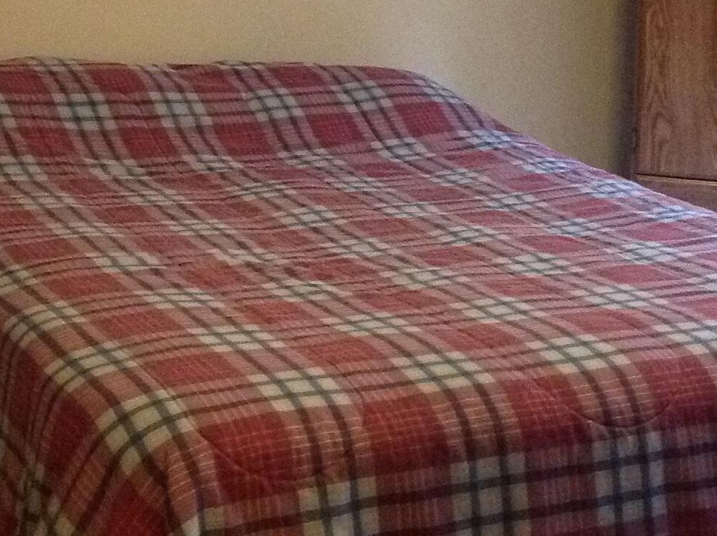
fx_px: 1924
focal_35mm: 93
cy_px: 1
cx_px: 325
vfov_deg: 15.6
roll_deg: -1.7
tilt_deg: -6.9
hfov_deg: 21.1
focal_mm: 4.28
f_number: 2.4
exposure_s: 1/15
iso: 500
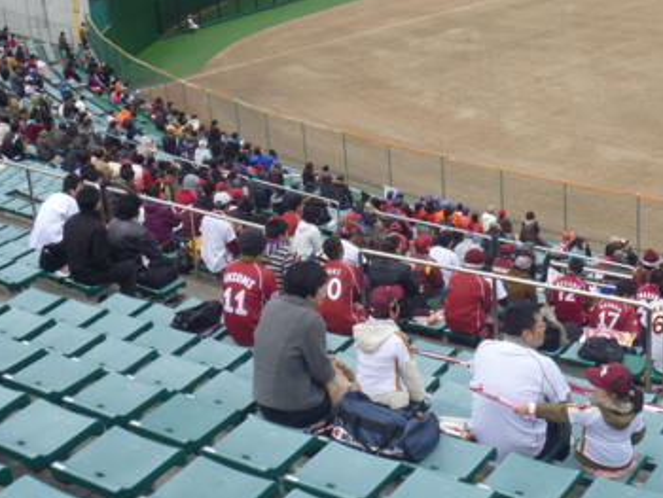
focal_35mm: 60
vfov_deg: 24.4
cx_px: 447
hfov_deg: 31.9
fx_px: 1150
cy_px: 212
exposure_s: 1/200
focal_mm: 6.3
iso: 80
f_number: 4.5
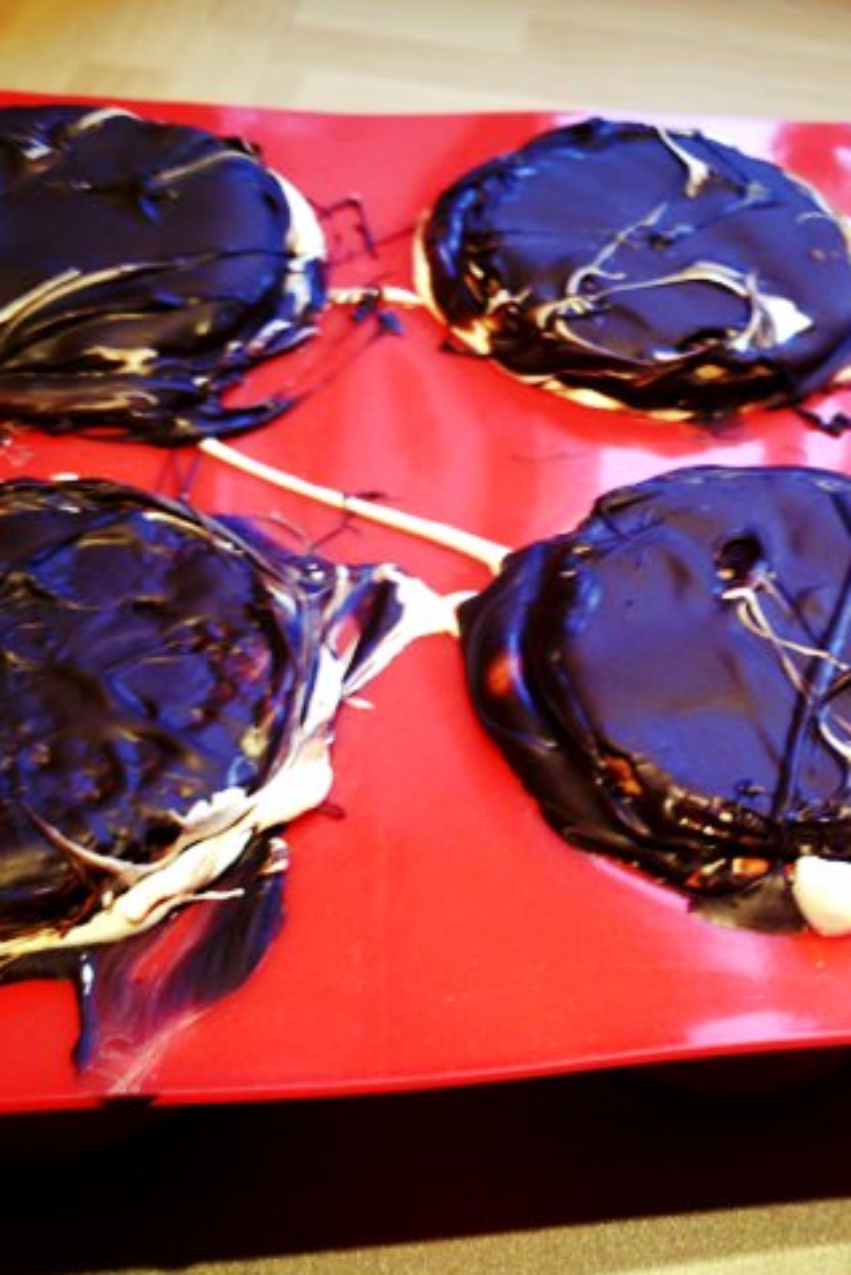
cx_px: 679
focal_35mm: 49
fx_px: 1736
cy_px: 636
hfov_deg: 27.0
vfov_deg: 40.3
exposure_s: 1/20
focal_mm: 4.28
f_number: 2.4
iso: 80
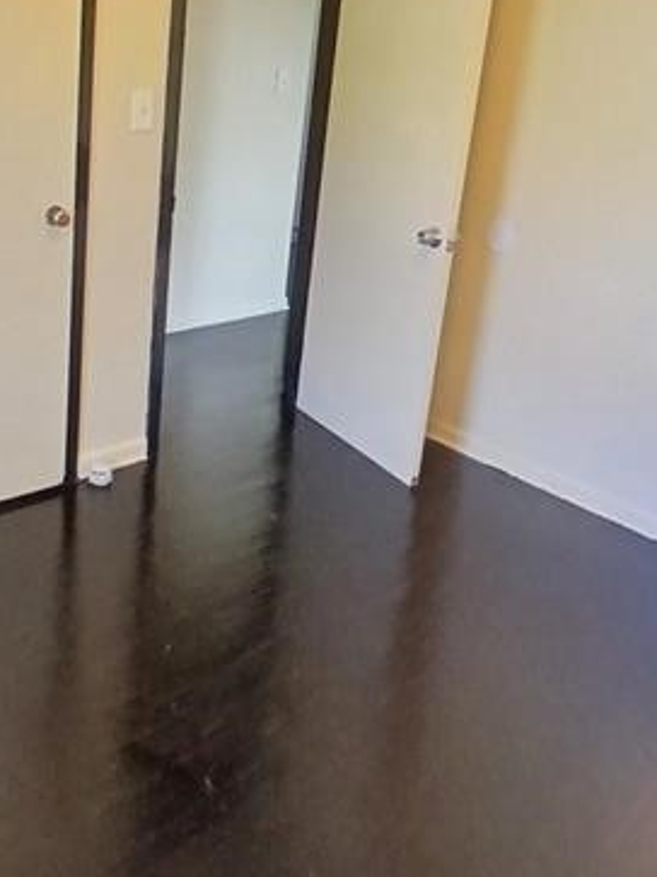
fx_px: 912
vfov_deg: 50.7
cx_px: 367
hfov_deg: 39.6
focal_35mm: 36
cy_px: 316
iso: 250
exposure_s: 1/30
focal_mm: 1.4
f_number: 2.2
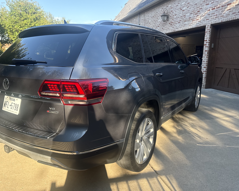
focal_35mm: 26
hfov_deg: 65.9
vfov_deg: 54.9
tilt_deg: -10.4
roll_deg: +0.2
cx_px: 108
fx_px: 184
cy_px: 93
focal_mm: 6.76
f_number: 1.78
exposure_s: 1/805
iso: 100
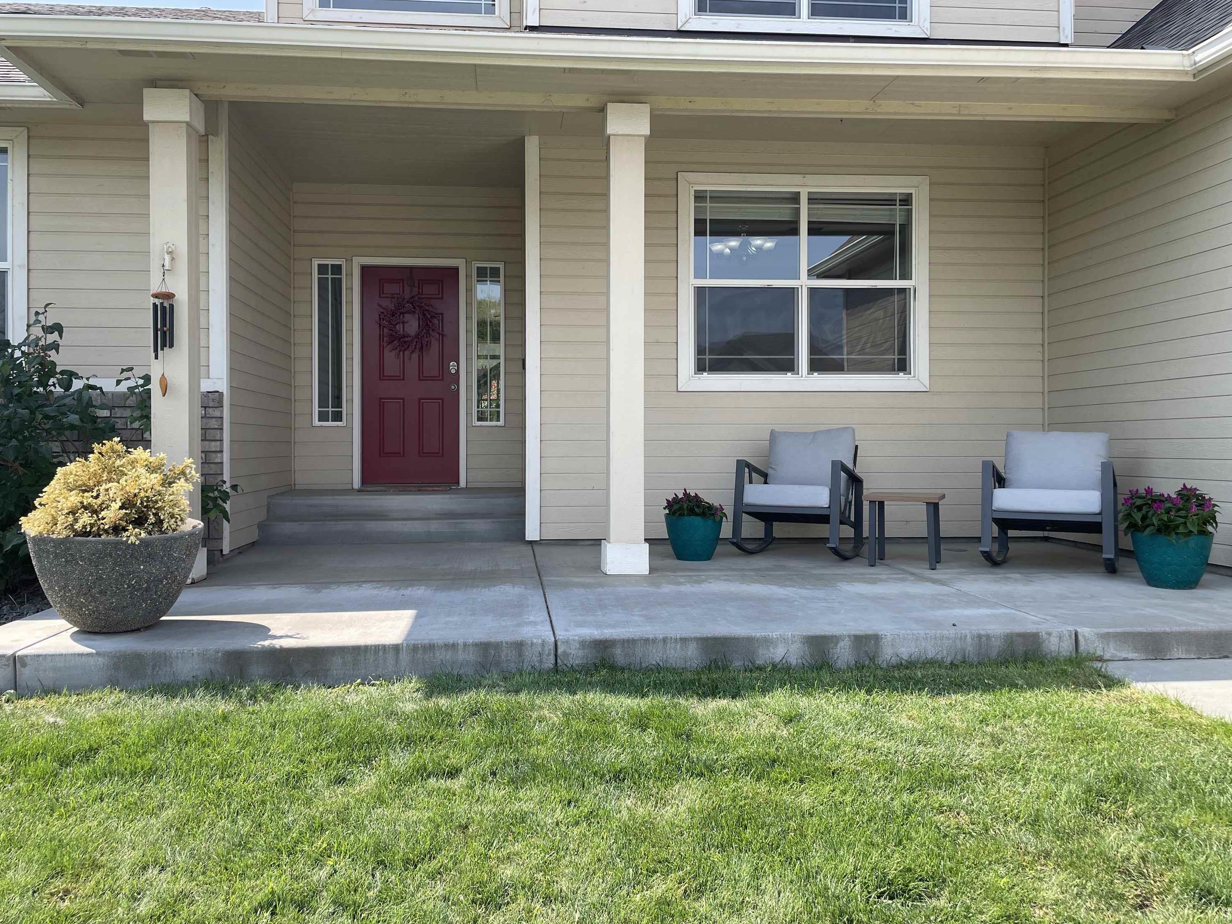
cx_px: 594
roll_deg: -0.3
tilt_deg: -0.1
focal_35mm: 27
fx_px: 961
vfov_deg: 51.4
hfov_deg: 65.3
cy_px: 447
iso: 32
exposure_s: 1/1052
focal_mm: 4.2
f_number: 1.6
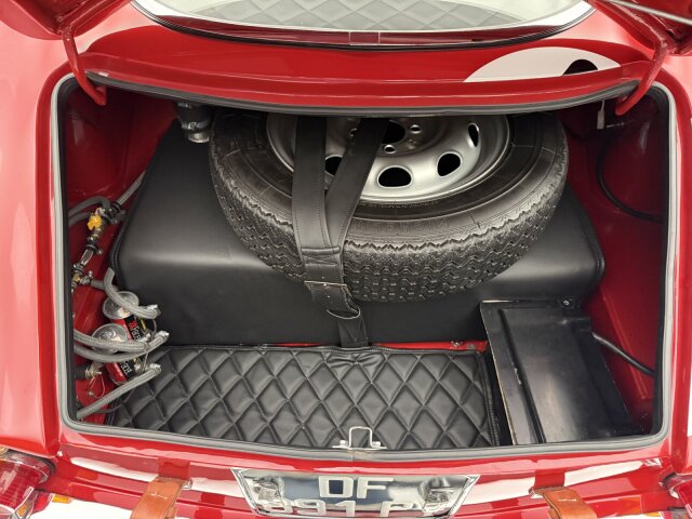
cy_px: 260
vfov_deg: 56.8
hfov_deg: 71.6
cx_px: 346
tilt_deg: -49.4
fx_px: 480
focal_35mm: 24
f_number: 1.78
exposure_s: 1/33
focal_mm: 6.76
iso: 640
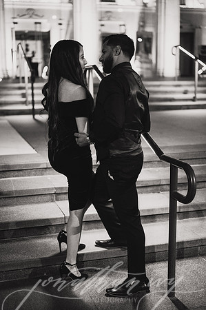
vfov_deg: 39.6
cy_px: 155
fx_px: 430
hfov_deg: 26.9
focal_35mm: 50
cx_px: 103
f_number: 2
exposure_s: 1/320
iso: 5000
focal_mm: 50
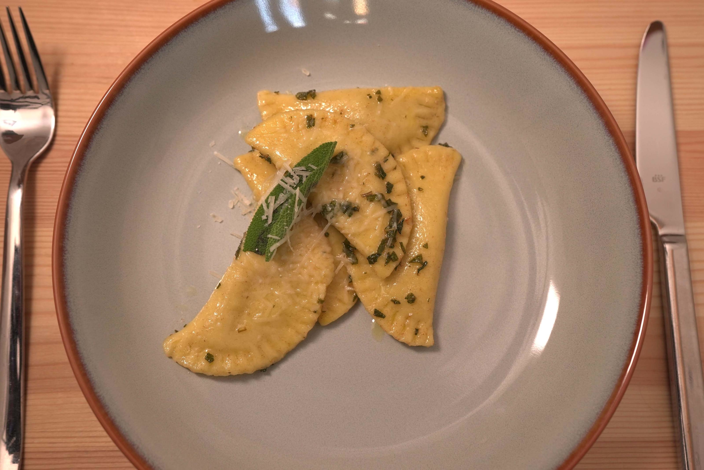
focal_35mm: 35
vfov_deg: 37.9
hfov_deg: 54.4
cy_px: 235
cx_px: 352
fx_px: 685
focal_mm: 35
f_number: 5
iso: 1000
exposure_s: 1/100
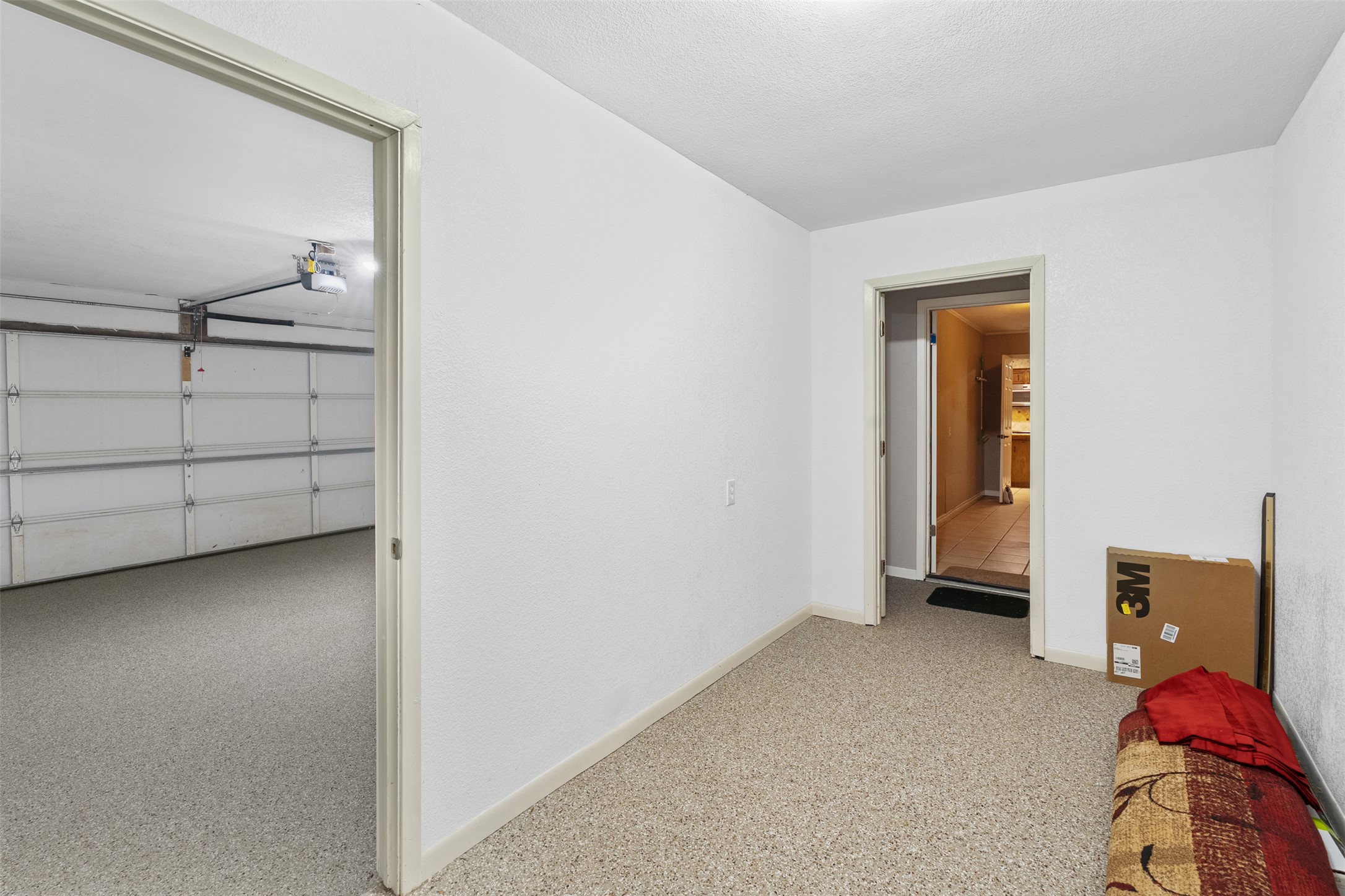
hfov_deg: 96.7
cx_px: 672
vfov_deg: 73.7
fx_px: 598
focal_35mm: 16
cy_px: 448
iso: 800
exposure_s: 1
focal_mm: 16
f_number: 8
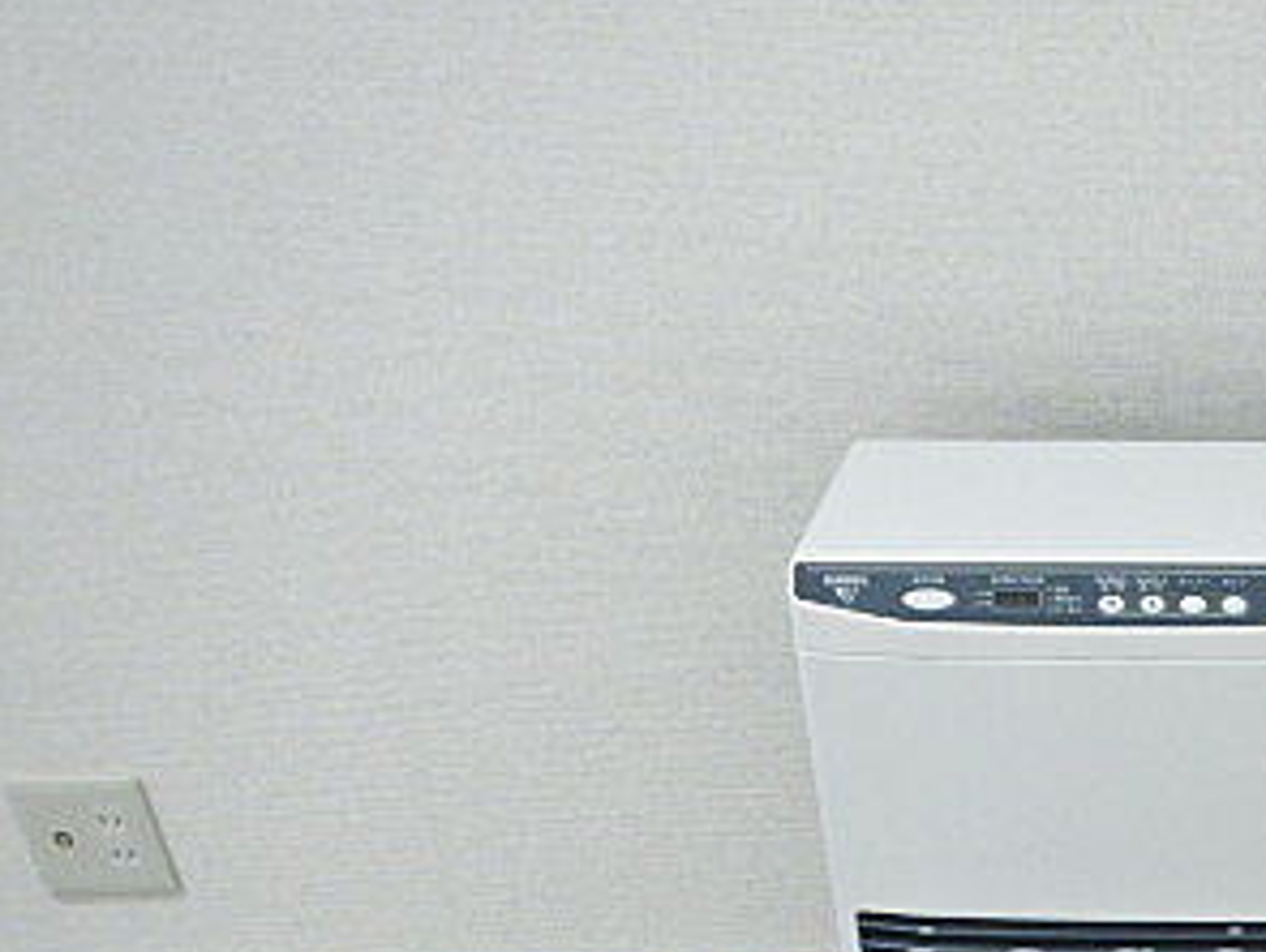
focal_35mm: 52
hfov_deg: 34.3
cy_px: 978
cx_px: 1193
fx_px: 1904
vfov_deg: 26.4
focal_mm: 4.3
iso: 200
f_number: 2.8
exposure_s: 1/20
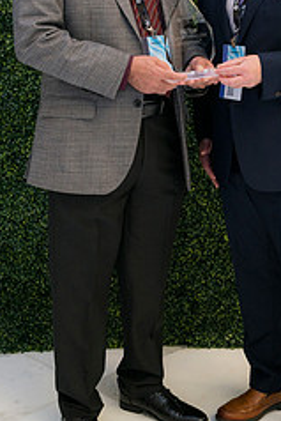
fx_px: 818
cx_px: 170
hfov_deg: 19.5
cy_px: 50
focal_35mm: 70
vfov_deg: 27.9
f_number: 5
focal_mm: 37
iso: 400
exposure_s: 1/160
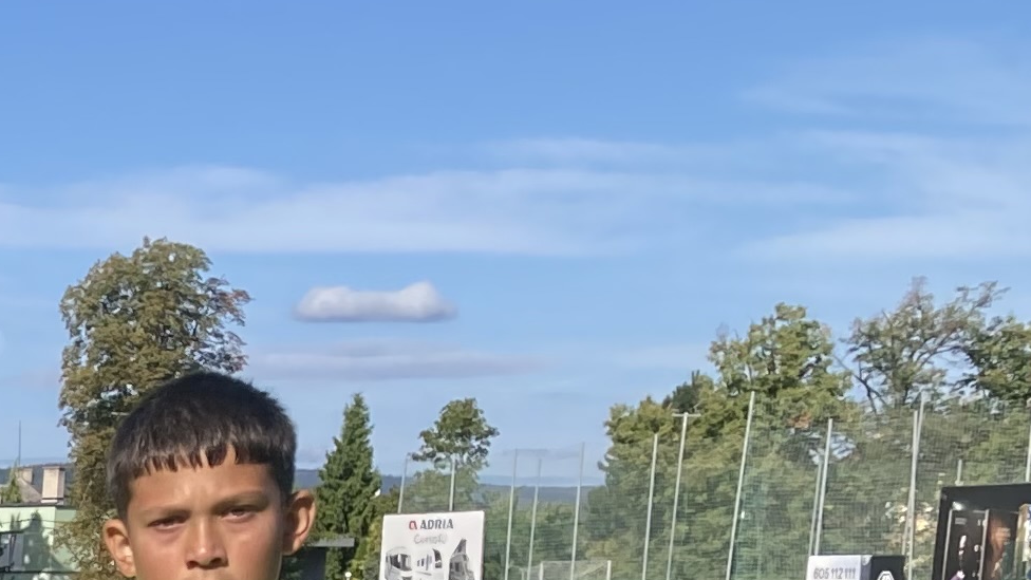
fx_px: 3445
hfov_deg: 14.6
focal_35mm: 126
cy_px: 1398
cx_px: -925
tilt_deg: -12.6
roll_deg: -0.2
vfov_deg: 8.7
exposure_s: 1/1297
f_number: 1.8
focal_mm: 3.99
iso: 20
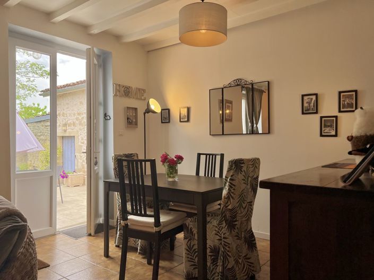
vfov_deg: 53.0
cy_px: 140
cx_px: 187
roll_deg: -1.1
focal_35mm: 26
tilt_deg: -0.3
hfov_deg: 67.3
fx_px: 281
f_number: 1.5
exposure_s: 1/383
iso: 50
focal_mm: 5.7
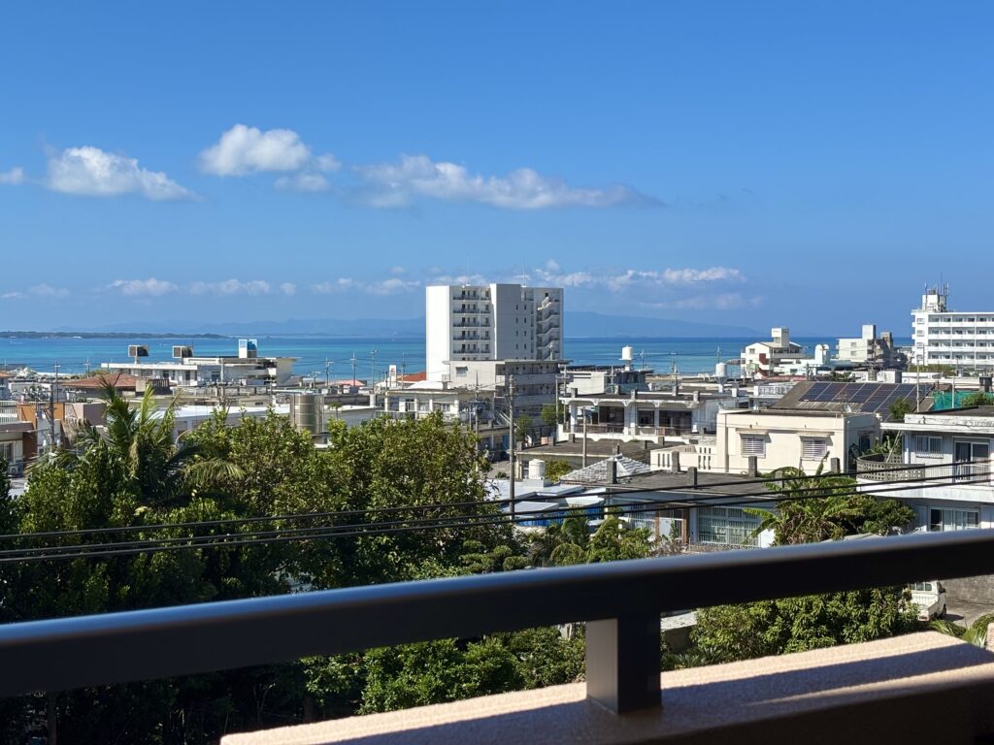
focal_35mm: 52
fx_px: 1493
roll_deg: -0.1
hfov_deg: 36.8
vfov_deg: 28.0
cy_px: 372
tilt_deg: -2.0
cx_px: 497
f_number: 1.6
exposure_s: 1/3311
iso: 40
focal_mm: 5.96
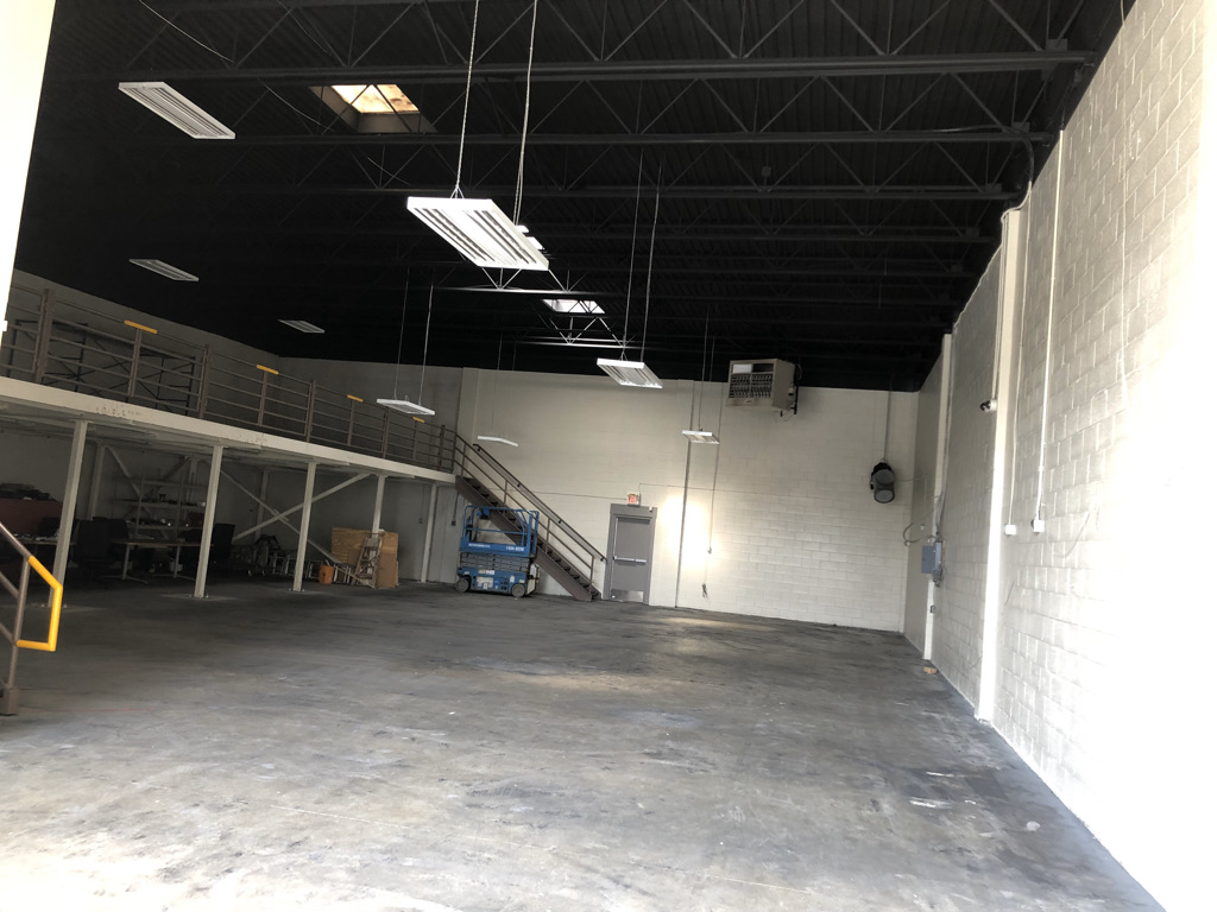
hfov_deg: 63.4
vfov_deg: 49.7
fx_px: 984
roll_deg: -6.6
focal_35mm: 28
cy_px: 456
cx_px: 608
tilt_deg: +5.9
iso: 25
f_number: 1.8
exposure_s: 1/30
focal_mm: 3.99
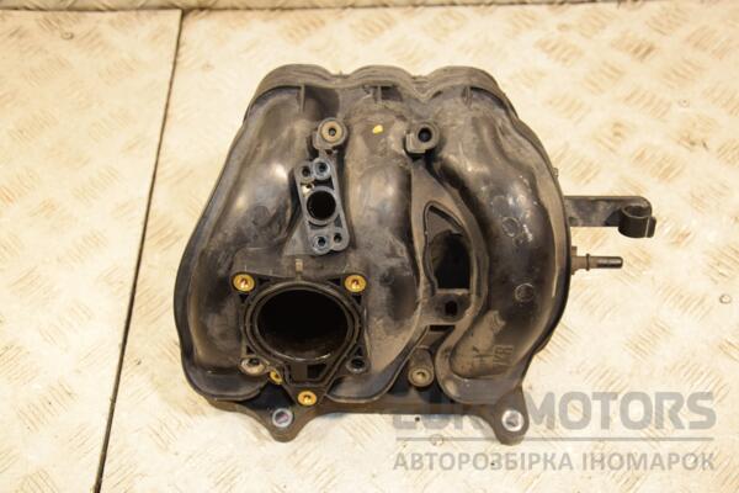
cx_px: 370
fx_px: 985
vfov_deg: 28.1
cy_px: 246
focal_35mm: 48
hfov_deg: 41.1
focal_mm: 32
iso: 800
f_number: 5
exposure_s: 1/200
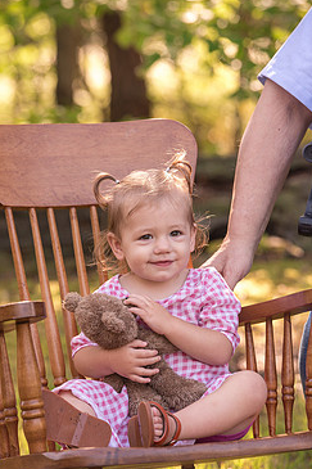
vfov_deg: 9.3
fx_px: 2889
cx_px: 159
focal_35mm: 222
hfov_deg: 6.2
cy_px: 242
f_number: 5
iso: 400
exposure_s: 1/250
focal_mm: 180
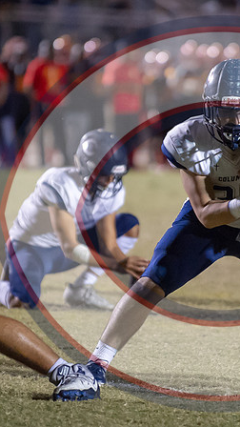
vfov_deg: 4.9
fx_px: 5012
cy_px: 194
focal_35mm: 443
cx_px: 178
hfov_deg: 2.7
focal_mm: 200
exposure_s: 1/800
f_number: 2.8
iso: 5000
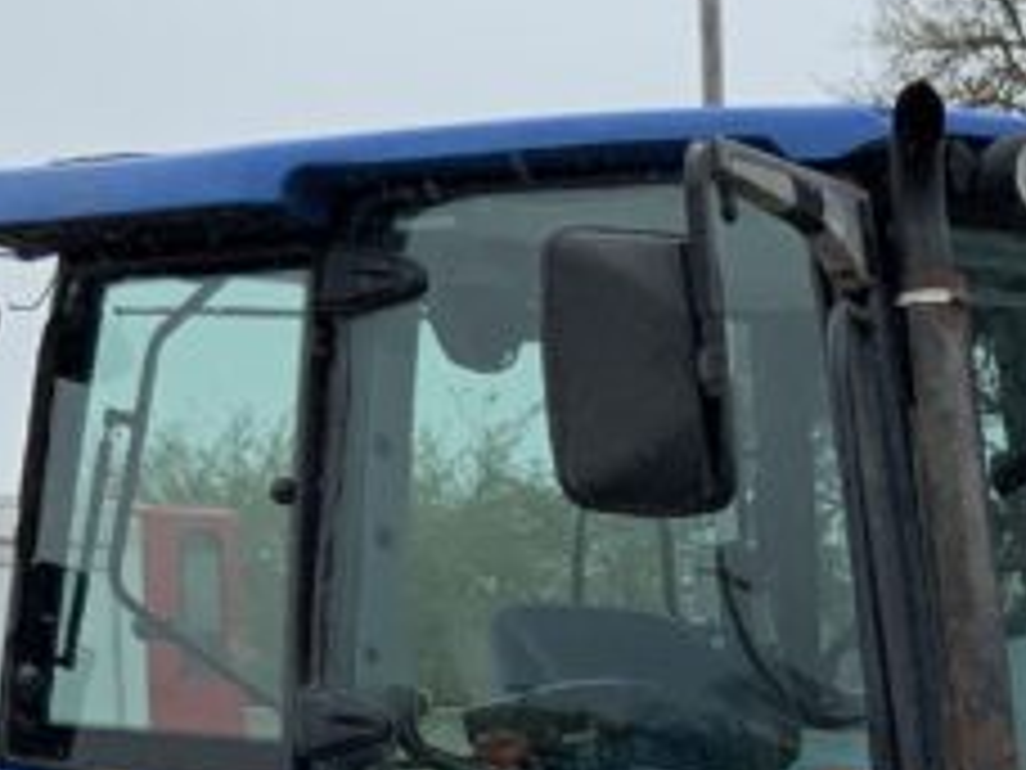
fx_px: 3853
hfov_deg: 14.4
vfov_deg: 11.0
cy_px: 1153
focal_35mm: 130
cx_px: 1426
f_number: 1.8
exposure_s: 1/944
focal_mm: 3
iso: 16
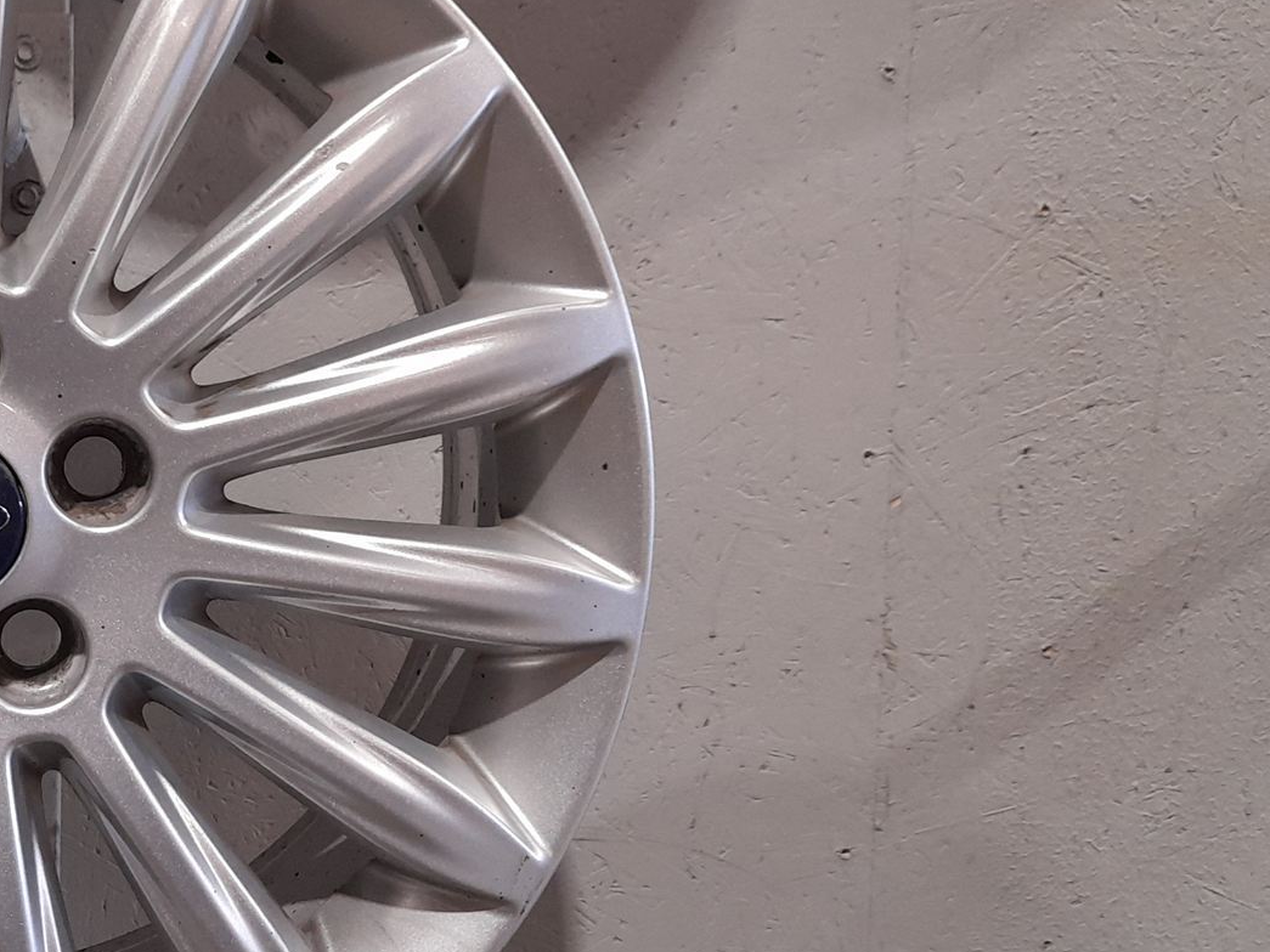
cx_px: 113
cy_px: 454
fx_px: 1798
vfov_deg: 29.7
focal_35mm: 49
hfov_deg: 36.4
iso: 200
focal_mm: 4.6
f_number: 2
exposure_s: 1/50
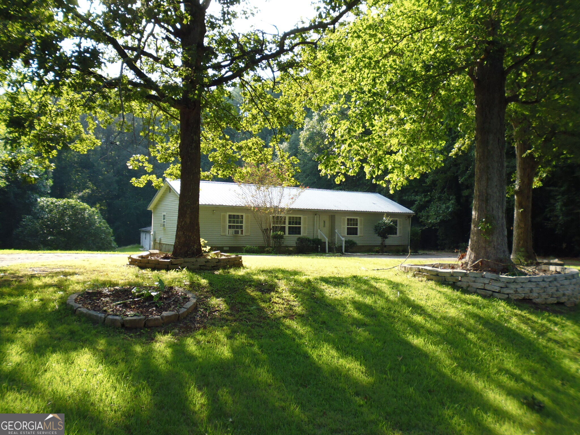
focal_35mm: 30
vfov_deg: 46.8
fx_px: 503
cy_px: 218
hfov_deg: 60.0
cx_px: 290
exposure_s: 1/160
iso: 100
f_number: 3.1
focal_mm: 5.2
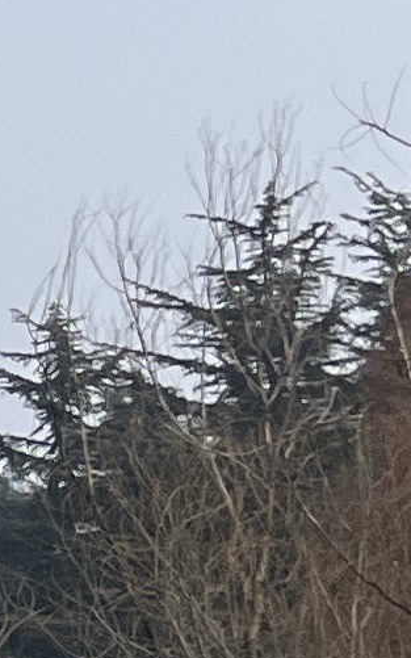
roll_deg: +3.2
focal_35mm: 222
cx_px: -1522
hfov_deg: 5.0
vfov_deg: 9.3
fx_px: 3980
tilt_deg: +1.9
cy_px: 887
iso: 50
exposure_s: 1/3215
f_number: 1.6
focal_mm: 5.1
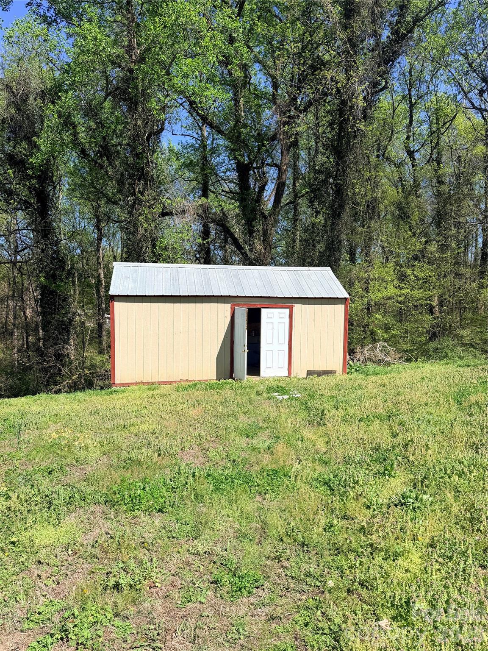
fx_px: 451
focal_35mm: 24
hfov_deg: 56.8
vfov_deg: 71.6
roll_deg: +0.0
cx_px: 244
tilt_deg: -3.2
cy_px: 326
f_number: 1.78
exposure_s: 1/4405
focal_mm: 6.76
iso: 80
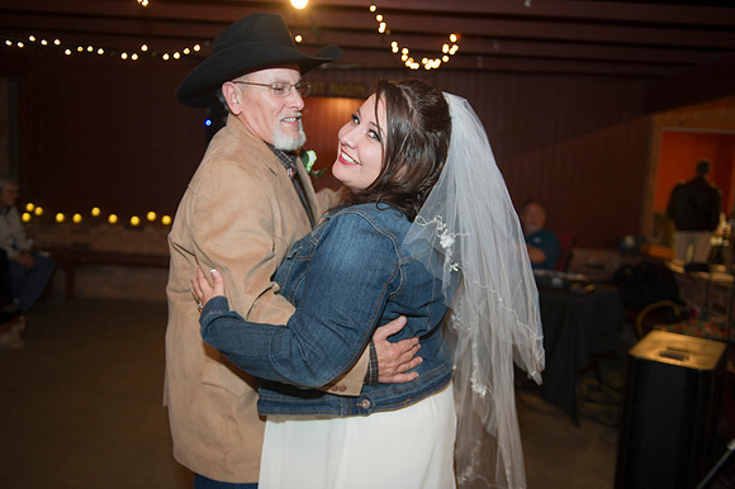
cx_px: 368
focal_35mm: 32
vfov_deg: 41.1
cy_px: 244
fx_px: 653
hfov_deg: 58.7
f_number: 2.8
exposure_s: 1/60
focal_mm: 32
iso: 1250
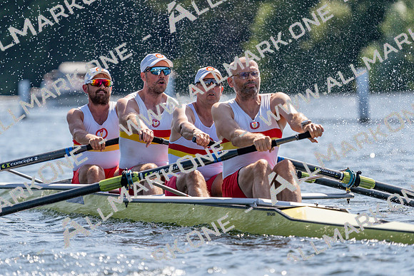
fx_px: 5026
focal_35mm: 437
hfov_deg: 4.7
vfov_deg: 3.1
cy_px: 138
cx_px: 207
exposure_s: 1/2000
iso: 400
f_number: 6.3
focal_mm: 437
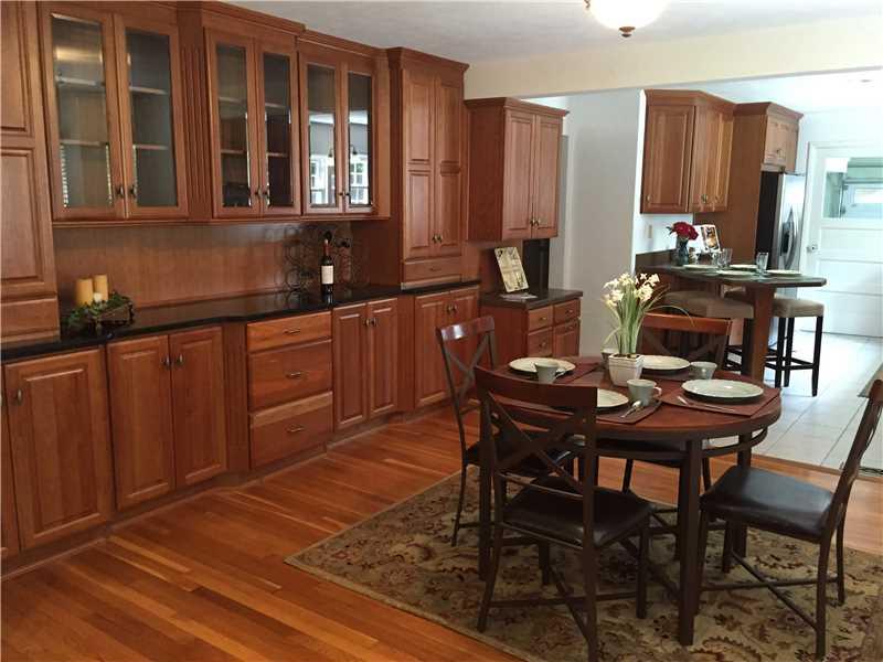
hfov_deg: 61.7
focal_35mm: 29
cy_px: 331
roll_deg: +0.2
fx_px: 740
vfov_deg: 48.2
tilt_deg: -9.5
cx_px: 442
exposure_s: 1/30
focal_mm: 4.15
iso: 250
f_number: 2.2
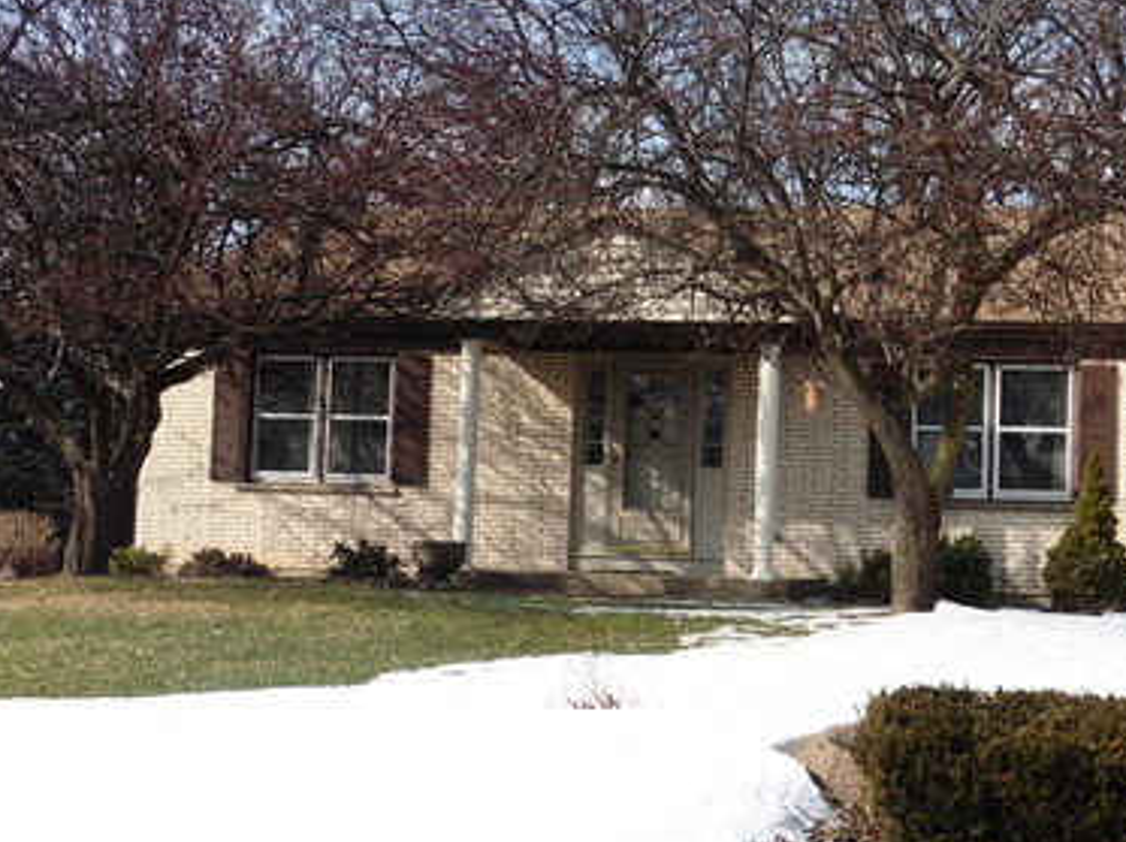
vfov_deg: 21.9
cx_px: 833
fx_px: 2177
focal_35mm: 67
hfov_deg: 28.6
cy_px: 395
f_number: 5
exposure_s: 1/640
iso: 100
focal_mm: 6.9
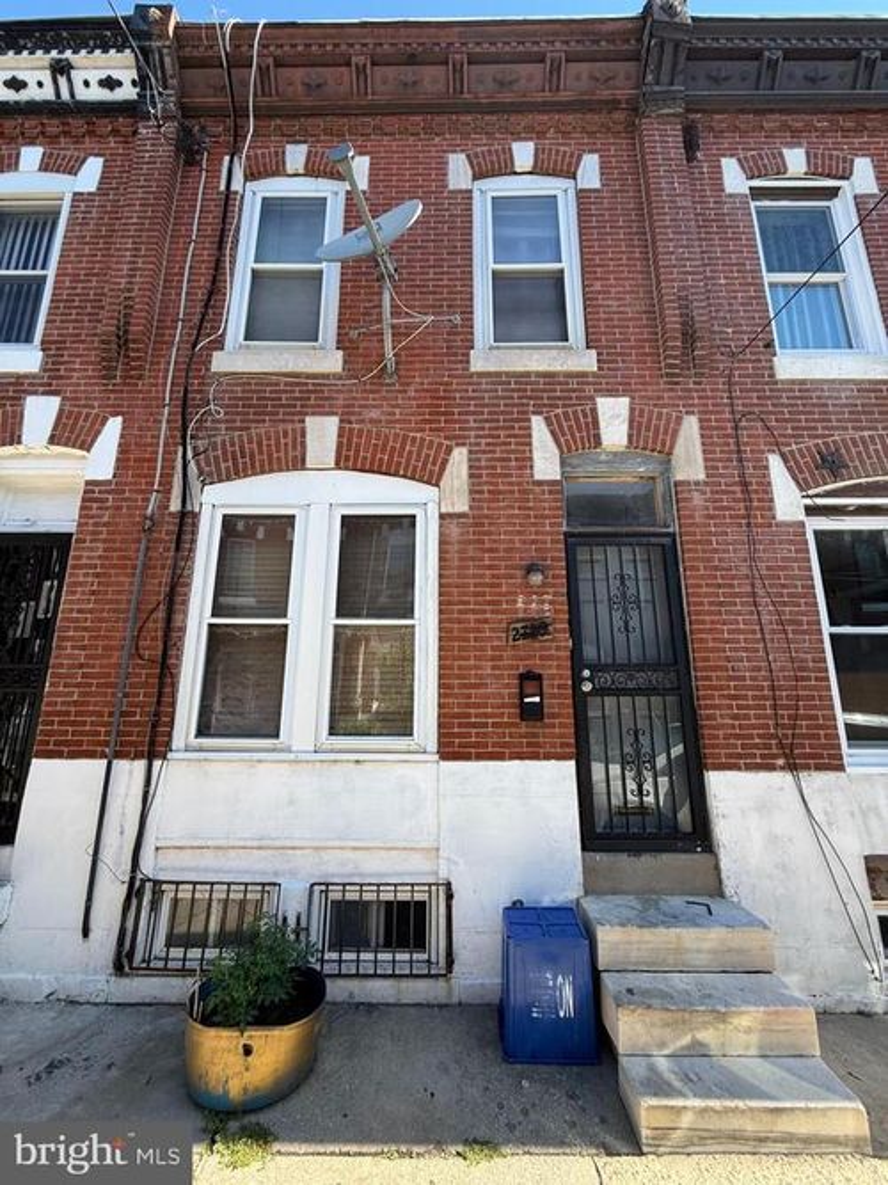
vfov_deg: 102.1
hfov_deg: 85.7
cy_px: 592
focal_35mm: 14
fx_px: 479
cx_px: 444
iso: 50
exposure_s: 1/498
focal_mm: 2.22
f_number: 2.2
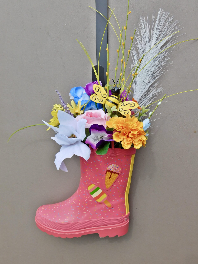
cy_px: 132
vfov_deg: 51.4
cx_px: 99
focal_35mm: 36
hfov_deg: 39.7
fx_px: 275
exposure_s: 1/800
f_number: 3.5
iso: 125
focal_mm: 6.3
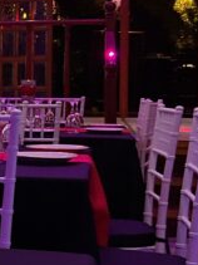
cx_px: -149
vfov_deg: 17.9
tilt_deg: -3.2
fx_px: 840
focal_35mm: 110
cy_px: 102
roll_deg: +0.2
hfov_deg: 12.4
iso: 160
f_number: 1.8
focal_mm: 3
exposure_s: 1/60
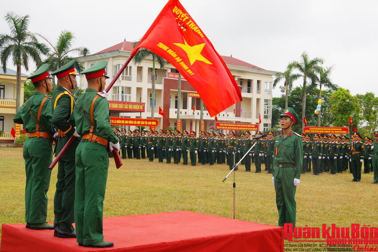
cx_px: 189
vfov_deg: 25.1
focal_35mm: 54
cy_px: 126
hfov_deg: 36.9
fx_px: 567
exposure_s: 1/180
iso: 200
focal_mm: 36
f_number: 8
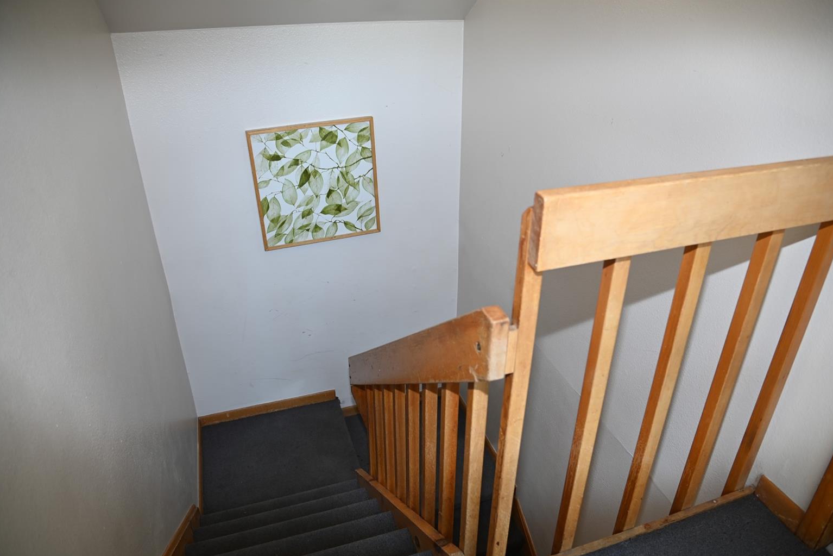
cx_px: 430
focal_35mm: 25
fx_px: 578
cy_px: 285
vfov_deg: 51.3
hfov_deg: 71.5
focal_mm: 24
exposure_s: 1/60
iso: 220
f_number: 4
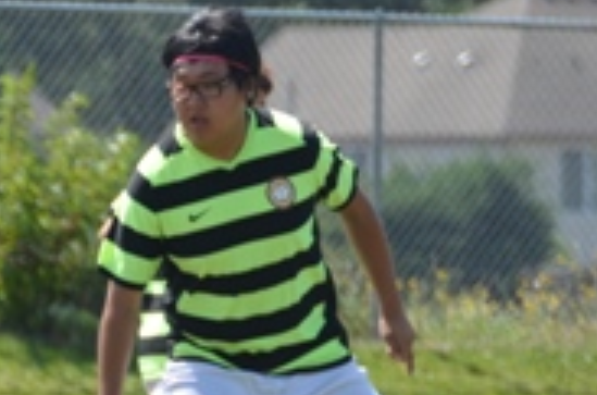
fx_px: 17367
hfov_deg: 2.0
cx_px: 349
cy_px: 362
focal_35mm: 1050
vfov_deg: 1.3
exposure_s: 1/1000
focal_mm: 200
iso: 400
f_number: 5.6
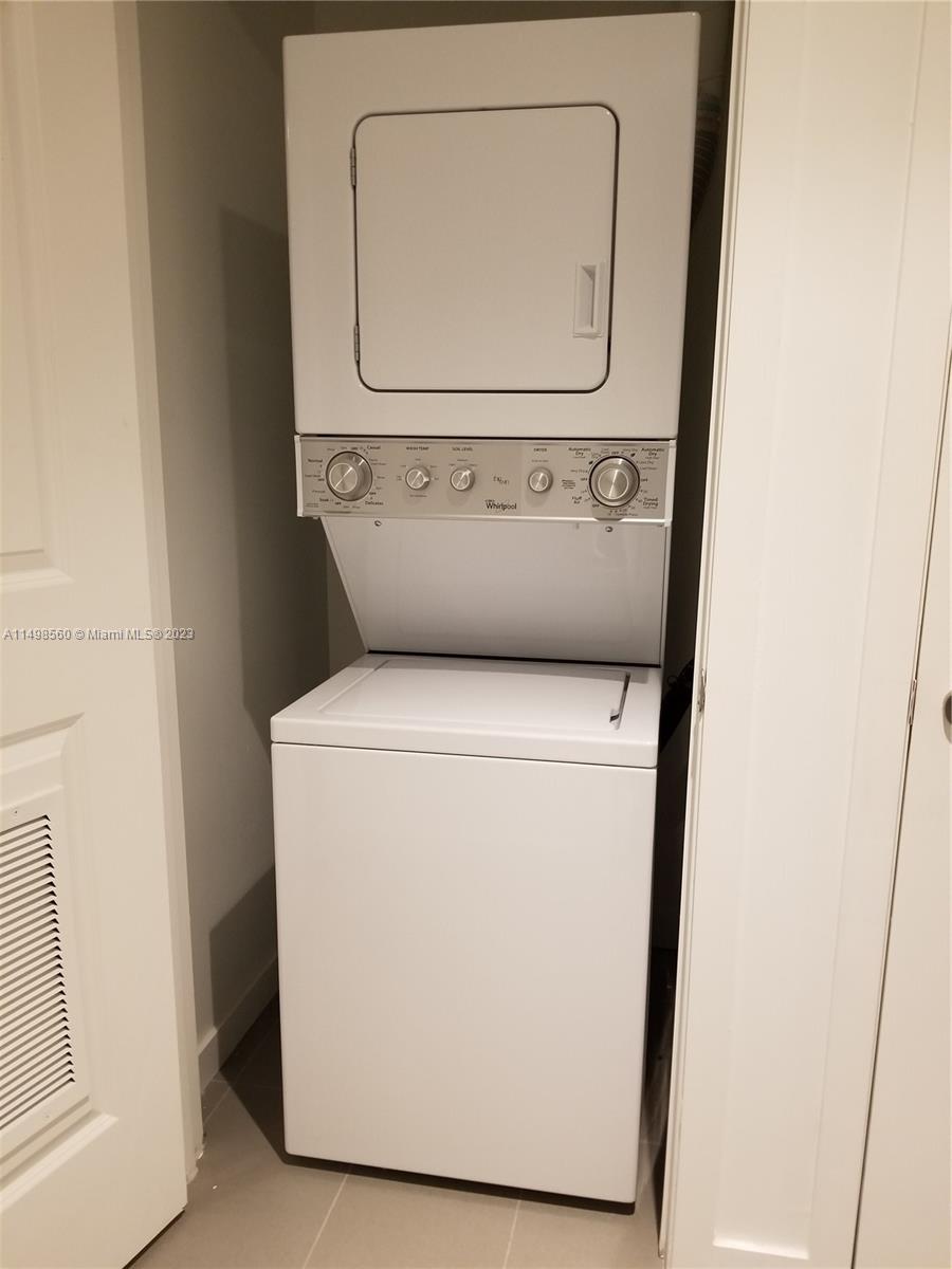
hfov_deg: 53.1
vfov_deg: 67.3
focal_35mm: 26
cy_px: 634
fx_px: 953
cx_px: 476
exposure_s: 1/20
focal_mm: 4.3
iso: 200
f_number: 1.7
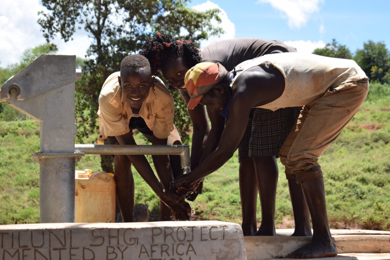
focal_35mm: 82
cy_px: 130
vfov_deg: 16.6
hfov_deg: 24.6
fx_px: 894
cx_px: 195
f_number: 5.6
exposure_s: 1/250
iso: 100
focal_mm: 55
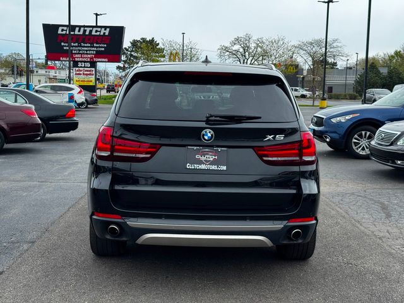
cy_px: 152
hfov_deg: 39.7
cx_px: 202
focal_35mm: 48
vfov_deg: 30.3
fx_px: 560
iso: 64
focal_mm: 6.76
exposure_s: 1/1339
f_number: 1.78
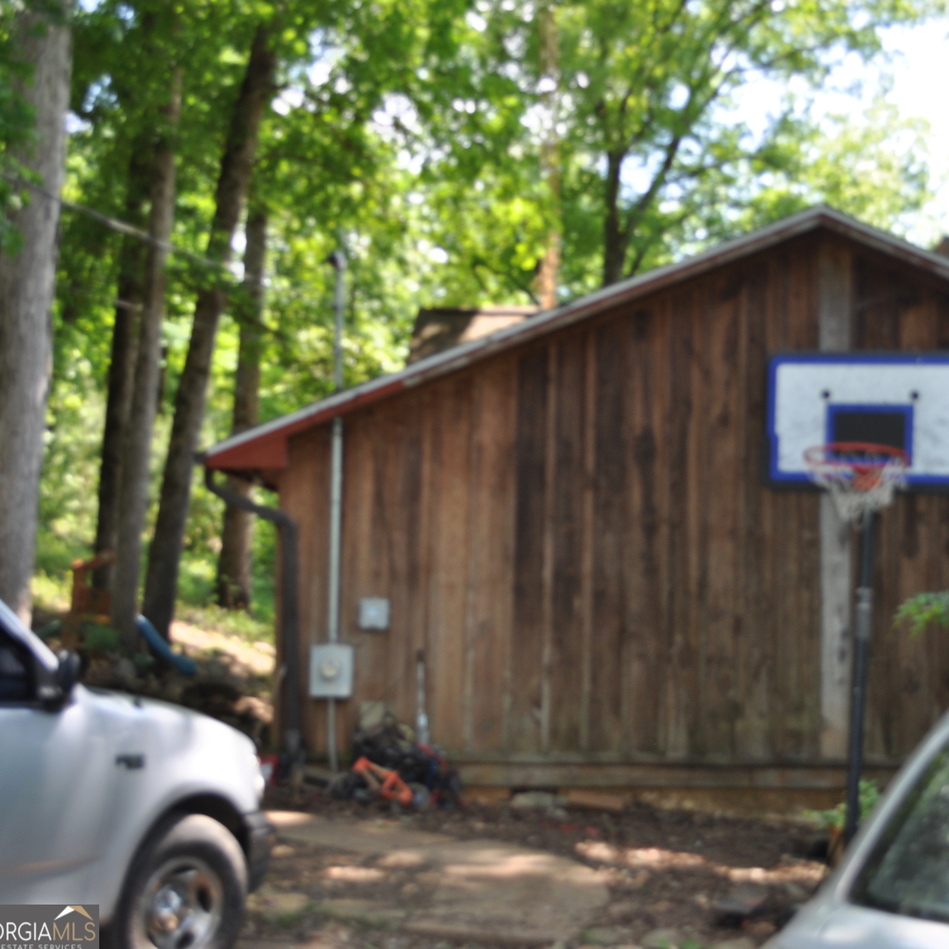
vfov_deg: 31.6
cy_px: 475
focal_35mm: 54
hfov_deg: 31.2
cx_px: 675
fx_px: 1675
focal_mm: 28
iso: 220
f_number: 4.5
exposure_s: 1/200
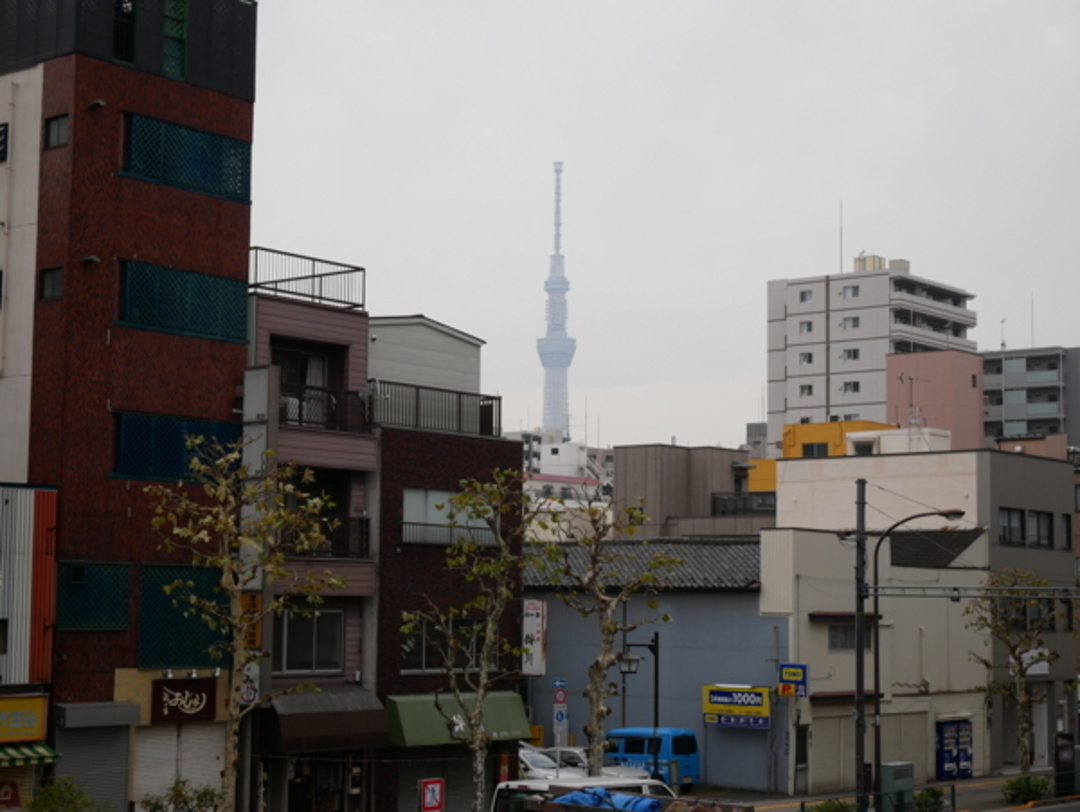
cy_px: 406
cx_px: 540
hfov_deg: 30.2
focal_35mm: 64
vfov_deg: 23.0
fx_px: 1998
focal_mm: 32
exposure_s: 1/200
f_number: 6.3
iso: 200
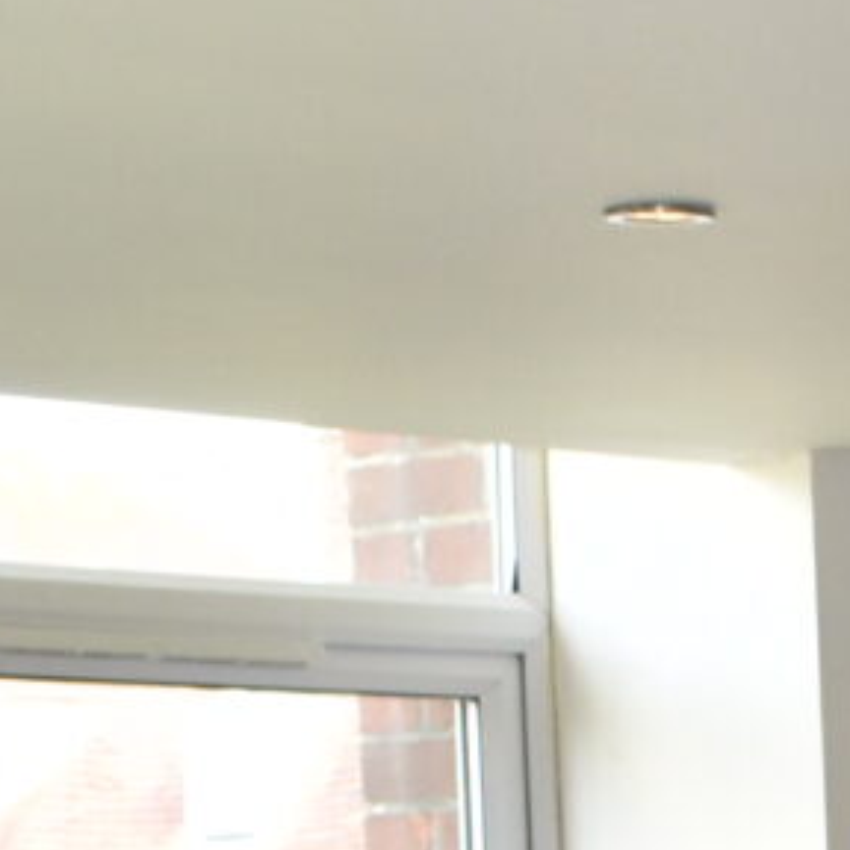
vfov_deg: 8.0
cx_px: 1482
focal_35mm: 204
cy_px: 1929
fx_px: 5667
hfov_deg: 8.3
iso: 640
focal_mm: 18
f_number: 5
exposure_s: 1/200
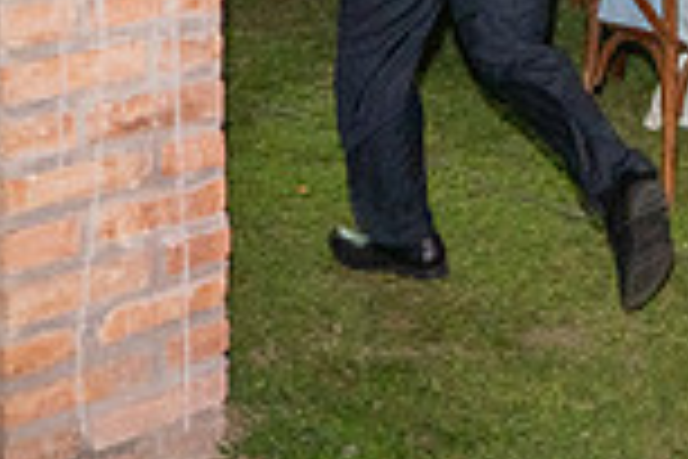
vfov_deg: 12.6
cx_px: 1250
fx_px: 2026
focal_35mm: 106
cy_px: -115
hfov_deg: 16.2
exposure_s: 1/80
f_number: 5
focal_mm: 28
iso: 2500
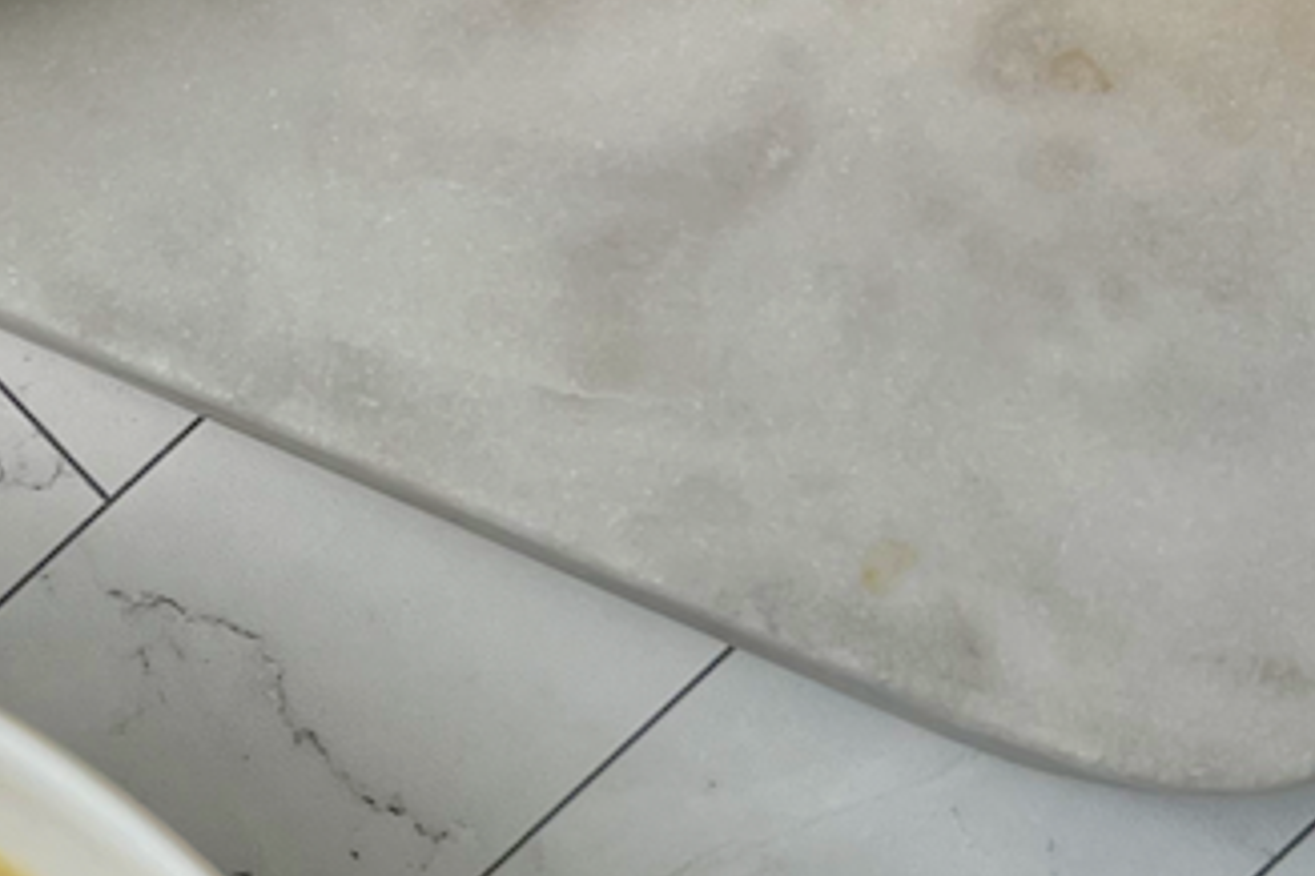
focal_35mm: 106
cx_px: -639
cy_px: 486
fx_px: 3872
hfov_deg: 17.4
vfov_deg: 12.9
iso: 50
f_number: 1.5
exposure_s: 1/523
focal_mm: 5.7
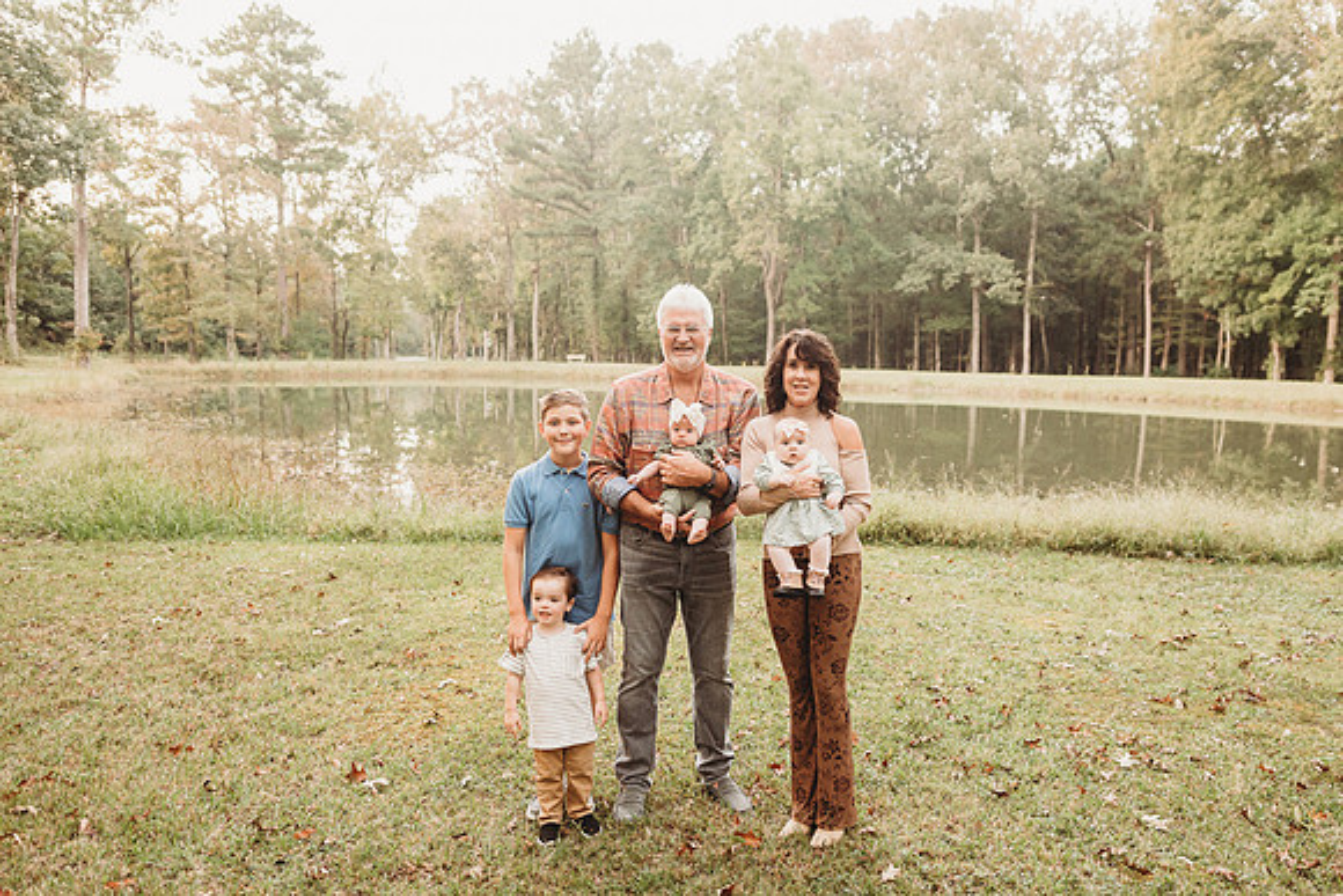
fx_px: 1044
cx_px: 740
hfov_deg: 65.3
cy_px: 462
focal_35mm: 28
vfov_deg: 46.4
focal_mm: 24
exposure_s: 1/125
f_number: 2.5
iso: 800
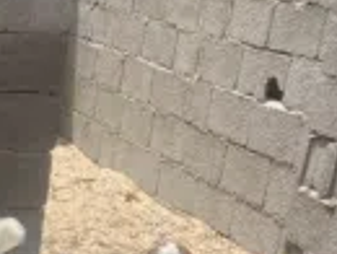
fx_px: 1248
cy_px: 314
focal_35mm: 128
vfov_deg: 11.4
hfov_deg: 12.7
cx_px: -417
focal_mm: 4.25
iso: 32
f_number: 1.8
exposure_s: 1/2890
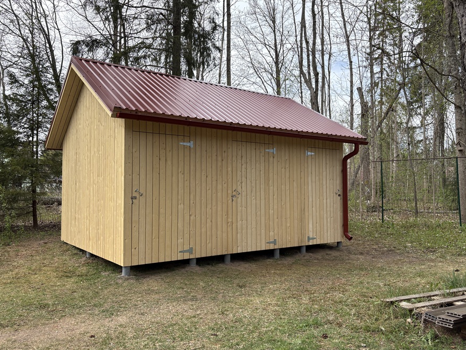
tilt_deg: +3.2
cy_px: 171
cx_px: 231
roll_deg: +0.1
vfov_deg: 48.2
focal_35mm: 29
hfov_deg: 61.7
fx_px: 390
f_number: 1.6
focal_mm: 5.96
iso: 50
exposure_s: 1/1337
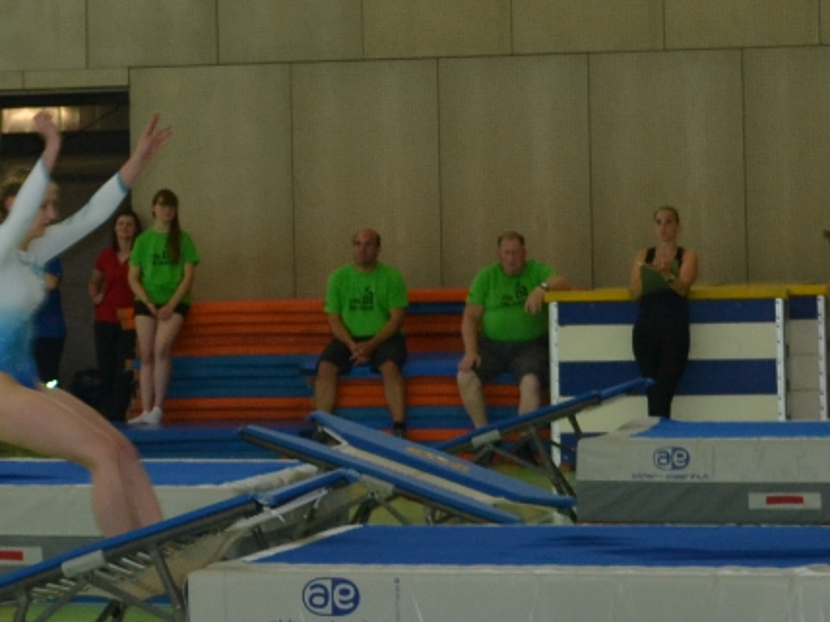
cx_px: 215
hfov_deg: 14.2
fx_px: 3309
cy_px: 121
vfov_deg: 10.7
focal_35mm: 138
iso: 140
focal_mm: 20
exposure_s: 1/125
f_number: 4
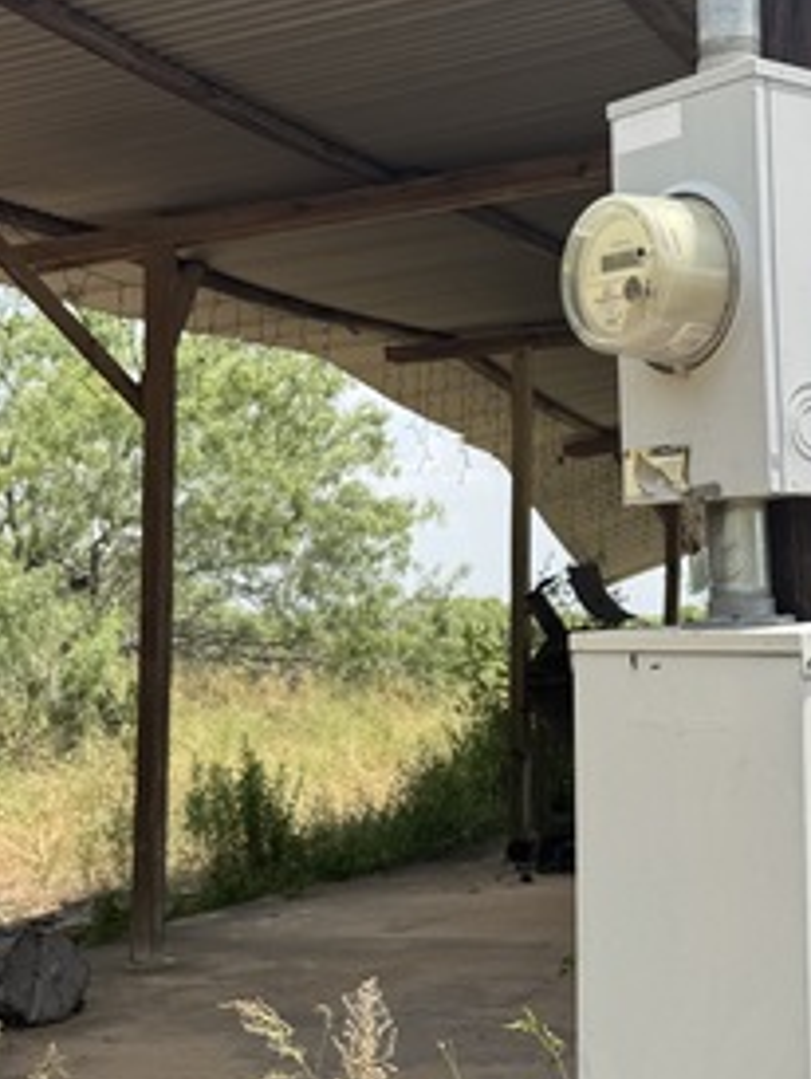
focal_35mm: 56
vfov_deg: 34.3
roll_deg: +0.4
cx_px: 752
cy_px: 512
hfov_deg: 25.2
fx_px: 1747
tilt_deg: +4.1
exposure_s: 1/2604
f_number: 1.78
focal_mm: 6.76
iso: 80
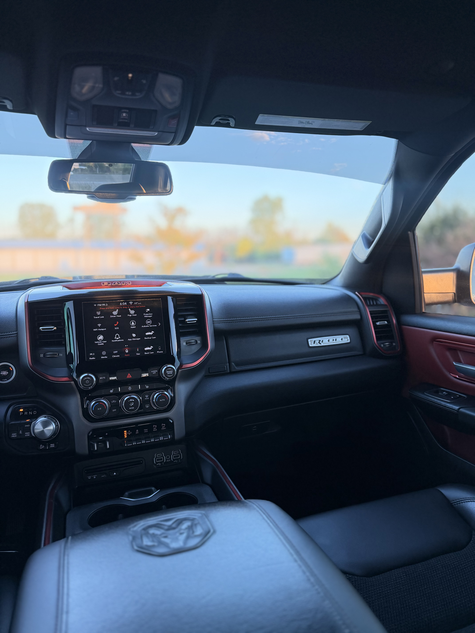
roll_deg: -0.2
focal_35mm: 24
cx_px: 238
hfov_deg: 56.8
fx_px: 439
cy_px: 316
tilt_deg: -7.5
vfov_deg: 71.6
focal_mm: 6.76
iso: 200
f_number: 1.78
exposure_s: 1/121
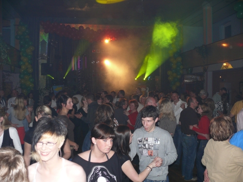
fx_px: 246
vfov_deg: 40.7
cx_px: 122
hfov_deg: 52.6
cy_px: 91
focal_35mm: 35
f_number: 2.8
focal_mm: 7.4
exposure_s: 1/30
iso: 125
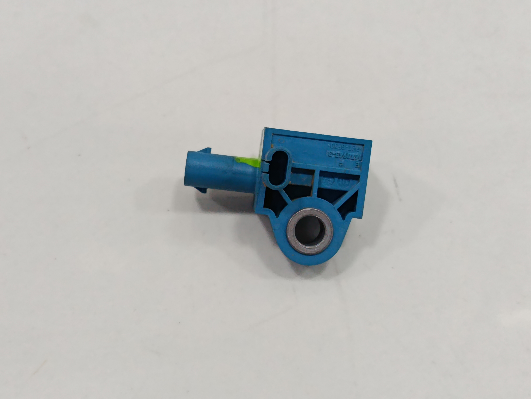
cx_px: 266
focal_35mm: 50
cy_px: 200
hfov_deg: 38.2
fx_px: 767
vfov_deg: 29.1
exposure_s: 1/100
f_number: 1.7
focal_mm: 5.24
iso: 878
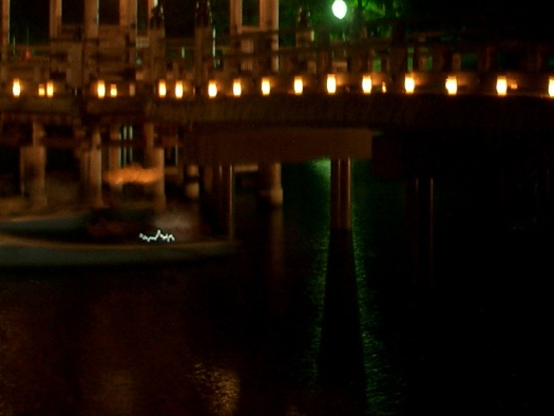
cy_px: -23
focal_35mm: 80
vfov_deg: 17.9
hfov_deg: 24.4
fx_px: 1281
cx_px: 326
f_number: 2.6
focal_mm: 5.8
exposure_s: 2
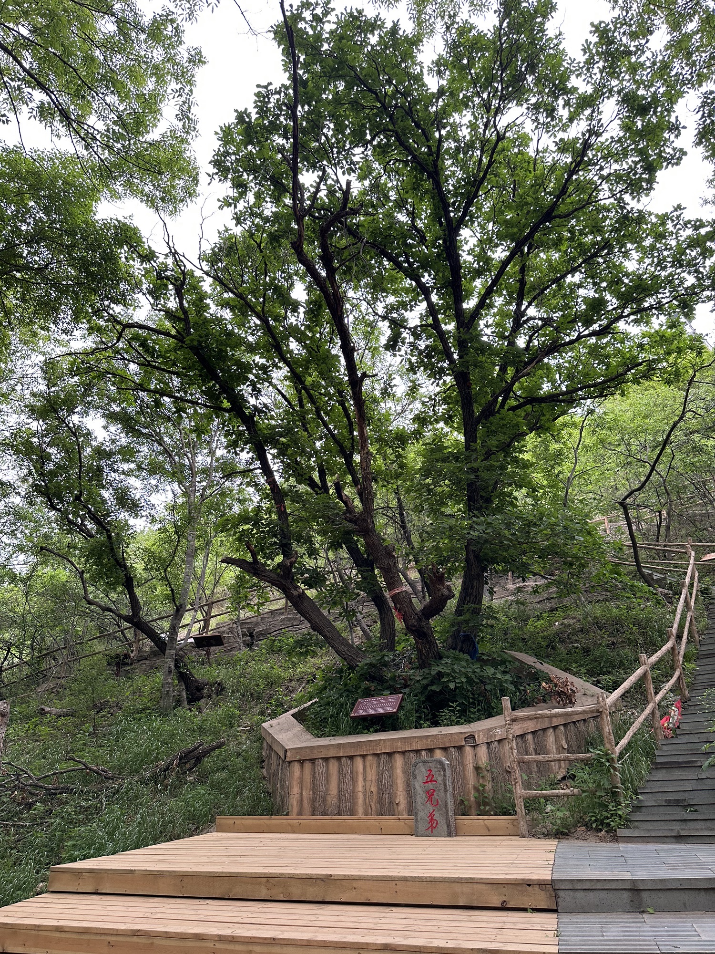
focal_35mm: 24
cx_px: 358
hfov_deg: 56.8
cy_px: 477
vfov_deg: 71.6
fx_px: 661
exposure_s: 1/121
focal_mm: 6.86
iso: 125
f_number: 1.78
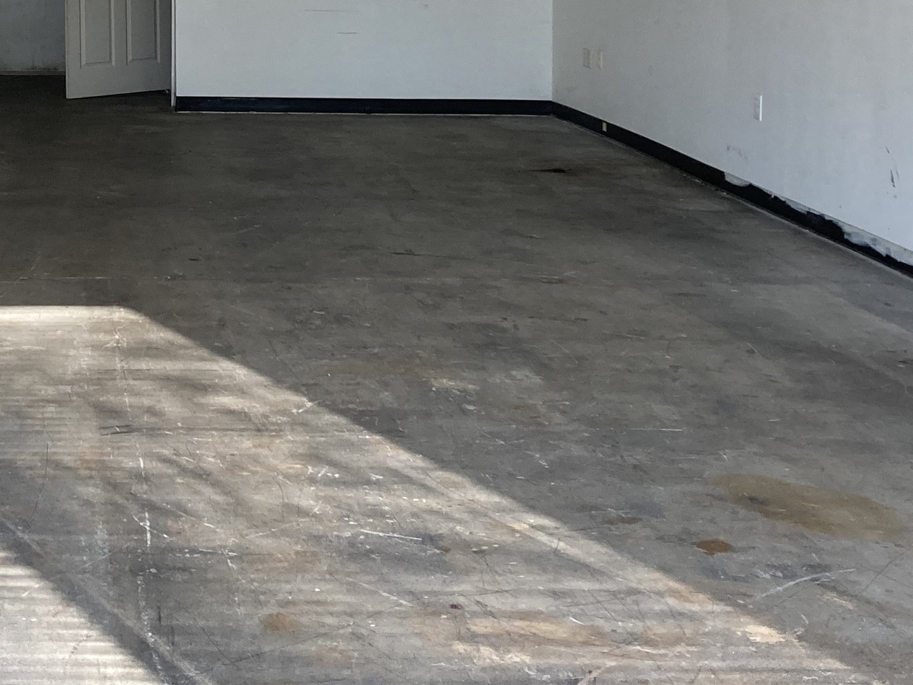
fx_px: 1794
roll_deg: -0.6
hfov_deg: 27.5
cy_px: -64
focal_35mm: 68
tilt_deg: -0.3
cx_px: 83
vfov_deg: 20.6
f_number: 1.8
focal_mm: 3.99
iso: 80
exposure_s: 1/78
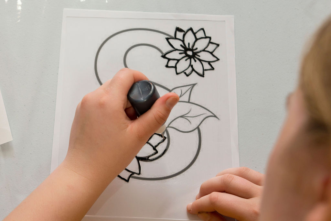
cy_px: 110
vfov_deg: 37.9
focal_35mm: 35
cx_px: 166
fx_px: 322
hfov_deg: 54.4
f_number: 5.6
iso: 500
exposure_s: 1/100
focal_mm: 35
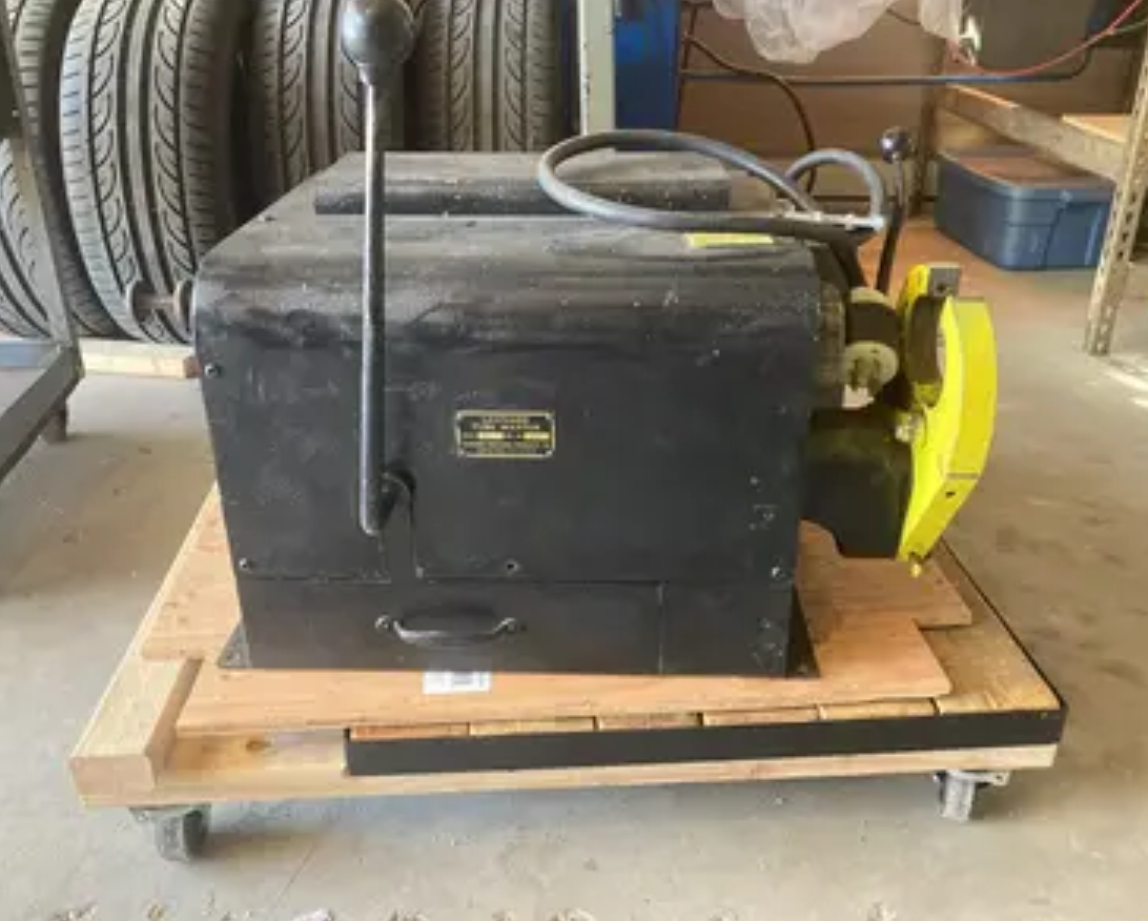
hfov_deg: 58.7
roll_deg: -0.1
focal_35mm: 30
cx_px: 580
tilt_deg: -25.6
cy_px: 460
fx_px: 1020
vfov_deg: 48.6
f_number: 1.8
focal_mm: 3.99
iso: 250
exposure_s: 1/60
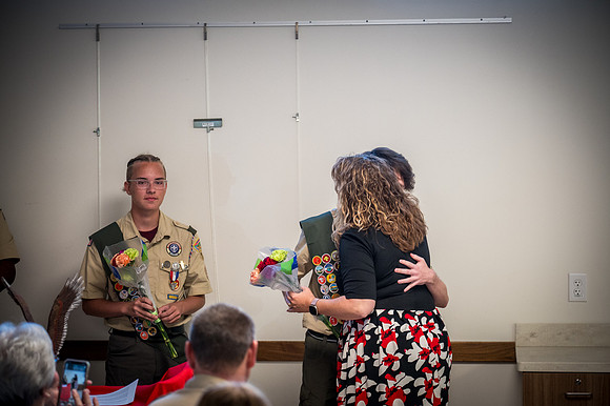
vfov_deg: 12.2
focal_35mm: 112
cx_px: 305
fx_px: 1897
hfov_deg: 18.3
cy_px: 203
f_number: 4
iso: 2800
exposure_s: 1/125
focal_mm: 112
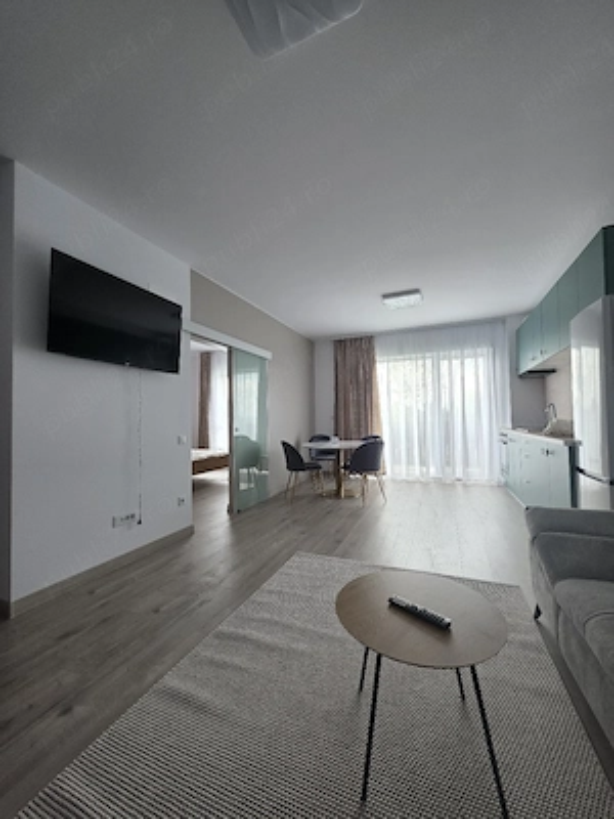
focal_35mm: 13
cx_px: 307
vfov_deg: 106.2
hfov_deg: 89.9
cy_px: 410
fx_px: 307
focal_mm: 2.2
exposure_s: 1/101
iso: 80
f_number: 1.9
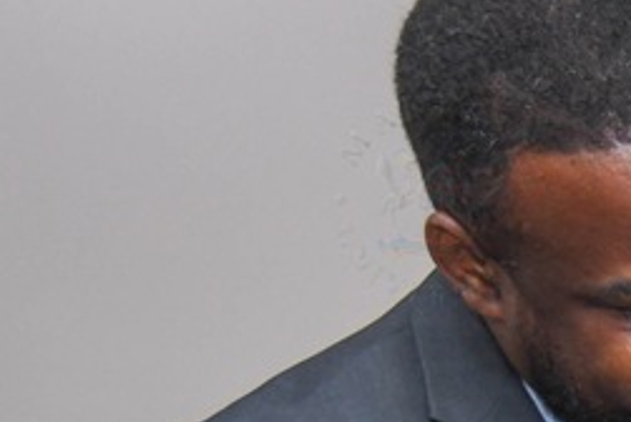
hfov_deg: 7.7
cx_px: 1709
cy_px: 813
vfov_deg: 5.6
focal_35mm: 242
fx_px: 4247
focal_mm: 38
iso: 800
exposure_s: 1/250
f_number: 4
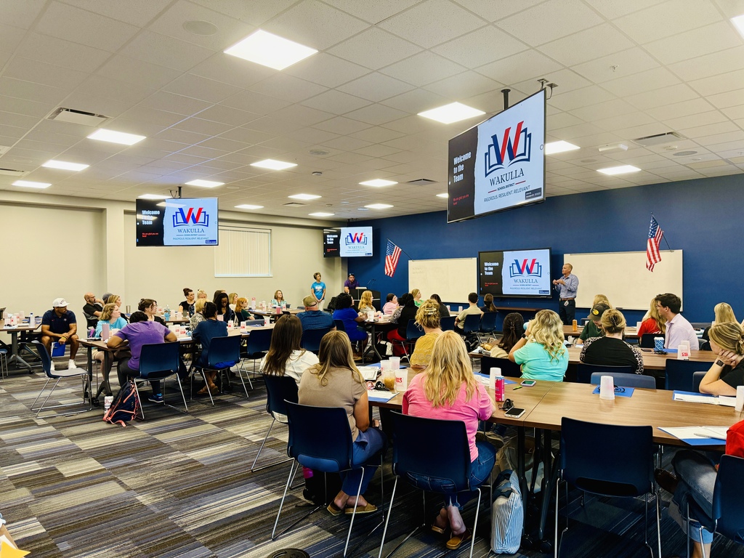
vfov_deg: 56.8
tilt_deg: -0.5
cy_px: 279
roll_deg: +0.6
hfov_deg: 71.6
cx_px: 372
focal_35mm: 24
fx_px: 516
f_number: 1.78
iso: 200
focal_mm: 6.76
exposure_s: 1/114
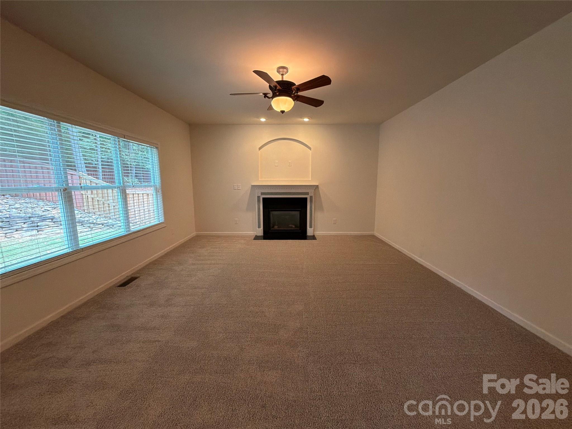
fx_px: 231
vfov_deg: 85.7
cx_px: 286
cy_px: 214
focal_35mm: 14
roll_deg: +0.0
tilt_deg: -8.4
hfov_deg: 102.1
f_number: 2.2
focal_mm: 2.22
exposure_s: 1/60
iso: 320
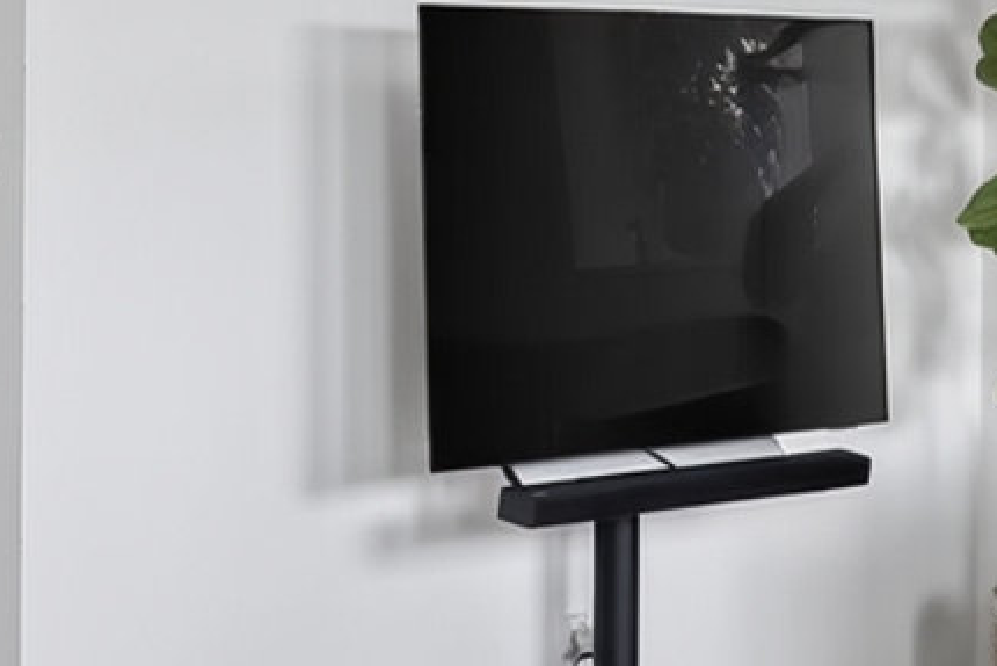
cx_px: 42
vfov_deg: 10.9
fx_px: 3463
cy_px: 104
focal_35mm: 125
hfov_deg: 16.1
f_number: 8
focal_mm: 21
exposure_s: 1/6
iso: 400
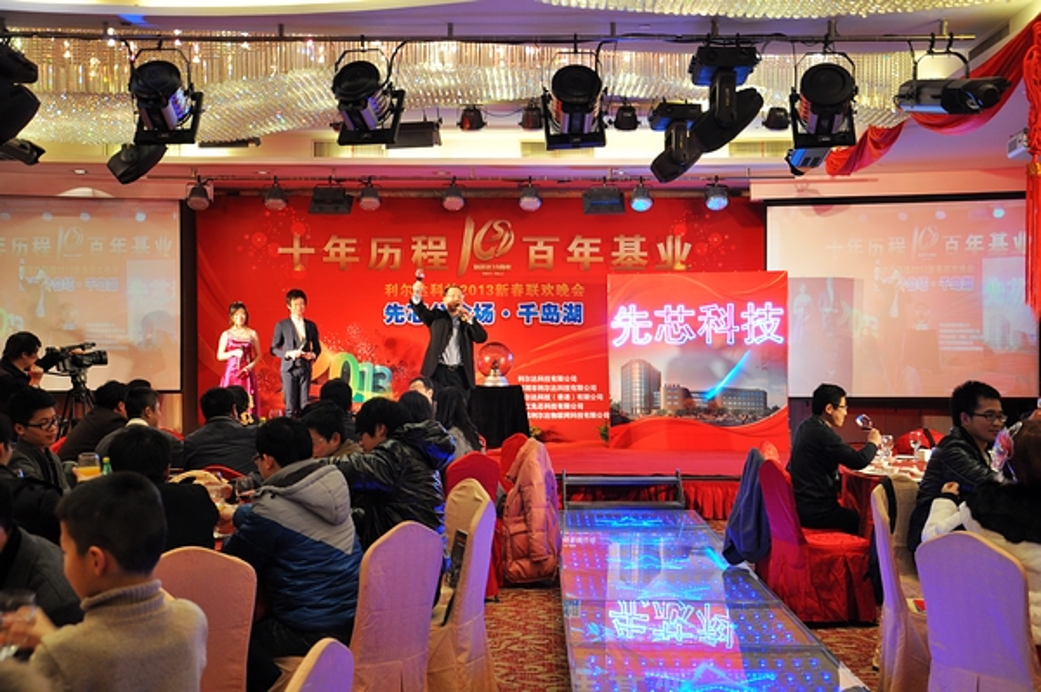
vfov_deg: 29.8
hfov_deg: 43.6
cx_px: 520
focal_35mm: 45
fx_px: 1300
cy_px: 346
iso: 320
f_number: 5.6
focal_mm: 30
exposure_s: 1/25
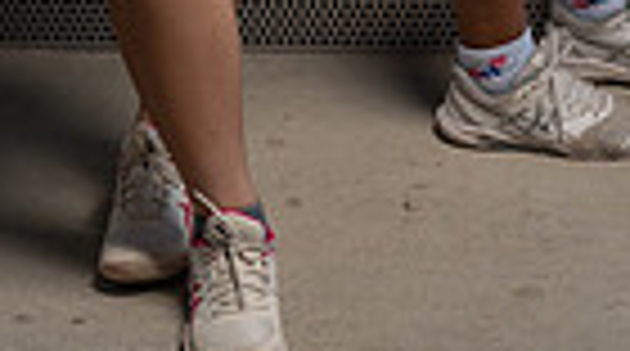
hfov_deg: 14.2
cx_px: 382
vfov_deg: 7.3
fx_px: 2533
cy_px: -549
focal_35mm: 152
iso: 250
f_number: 8
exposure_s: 1/250
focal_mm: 45
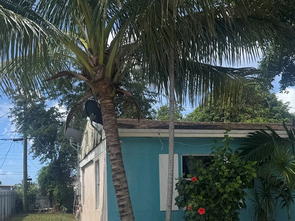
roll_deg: -0.3
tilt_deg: +4.3
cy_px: 162
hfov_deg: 41.2
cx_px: 155
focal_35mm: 46
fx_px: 392
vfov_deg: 31.0
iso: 80
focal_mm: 6.76
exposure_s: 1/3802
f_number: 1.78
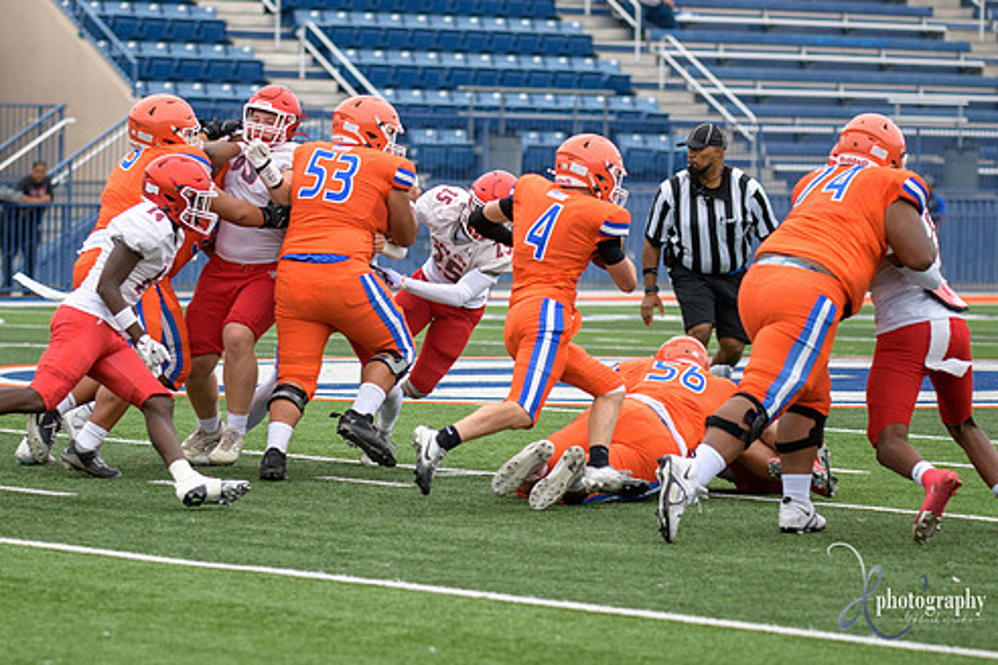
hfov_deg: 10.6
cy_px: 299
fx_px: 5378
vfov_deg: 7.1
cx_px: 377
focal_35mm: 194
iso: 320
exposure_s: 1/1250
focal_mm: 120
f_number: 2.8
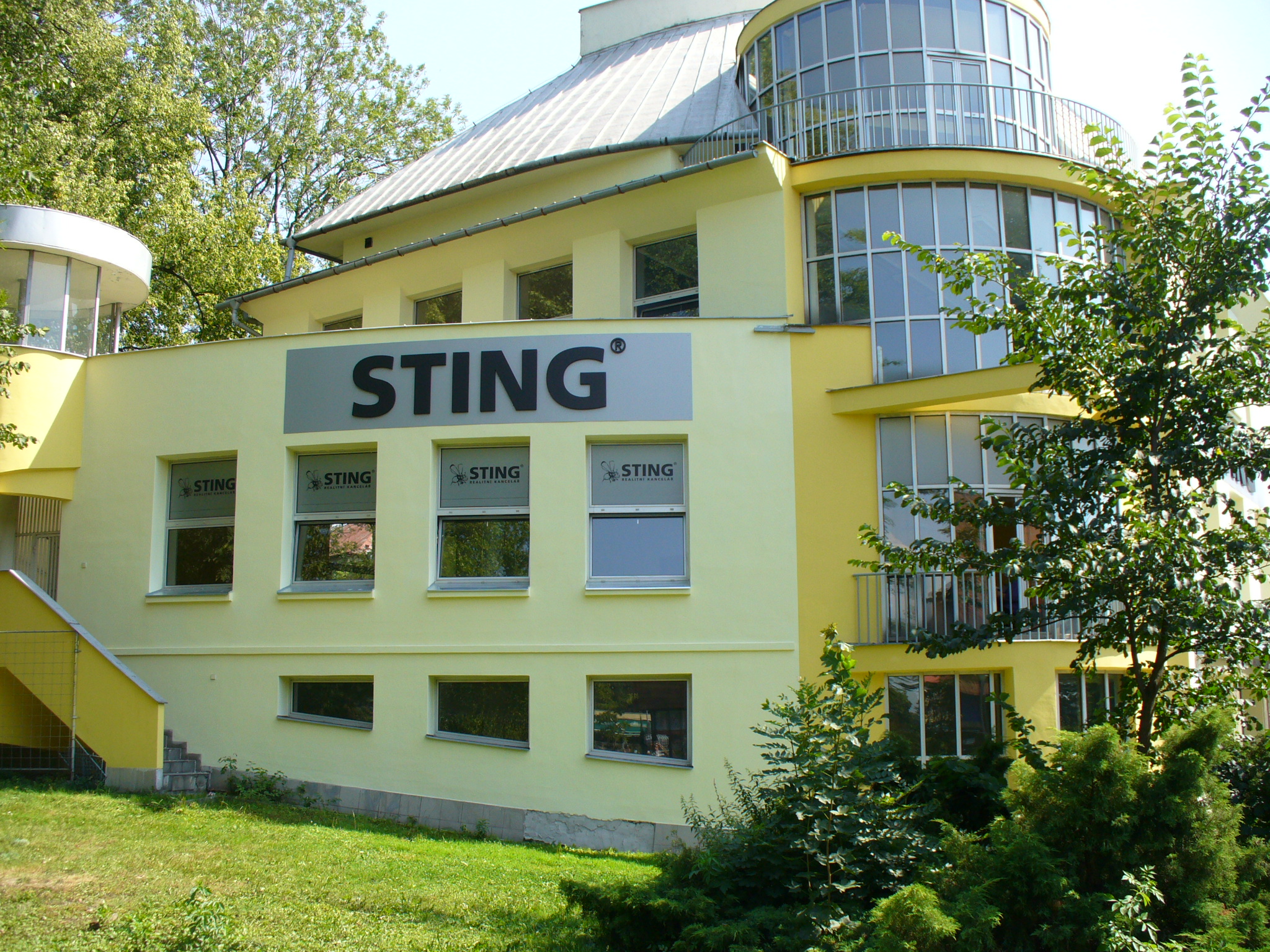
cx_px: 635
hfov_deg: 50.1
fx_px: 1357
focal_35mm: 37
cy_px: 476
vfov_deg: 38.7
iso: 80
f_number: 5.6
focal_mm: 6.1
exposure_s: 1/125
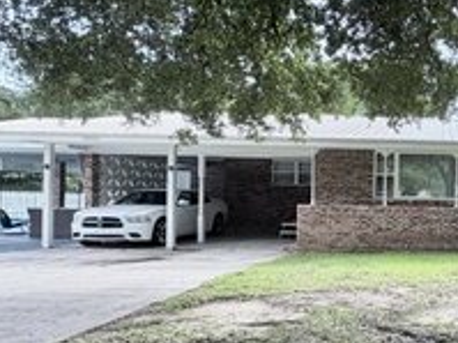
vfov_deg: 39.5
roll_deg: -0.6
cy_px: 200
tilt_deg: +0.2
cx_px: 460
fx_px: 476
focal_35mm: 36
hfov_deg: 43.8
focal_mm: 2.22
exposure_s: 1/217
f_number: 2.2
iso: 50
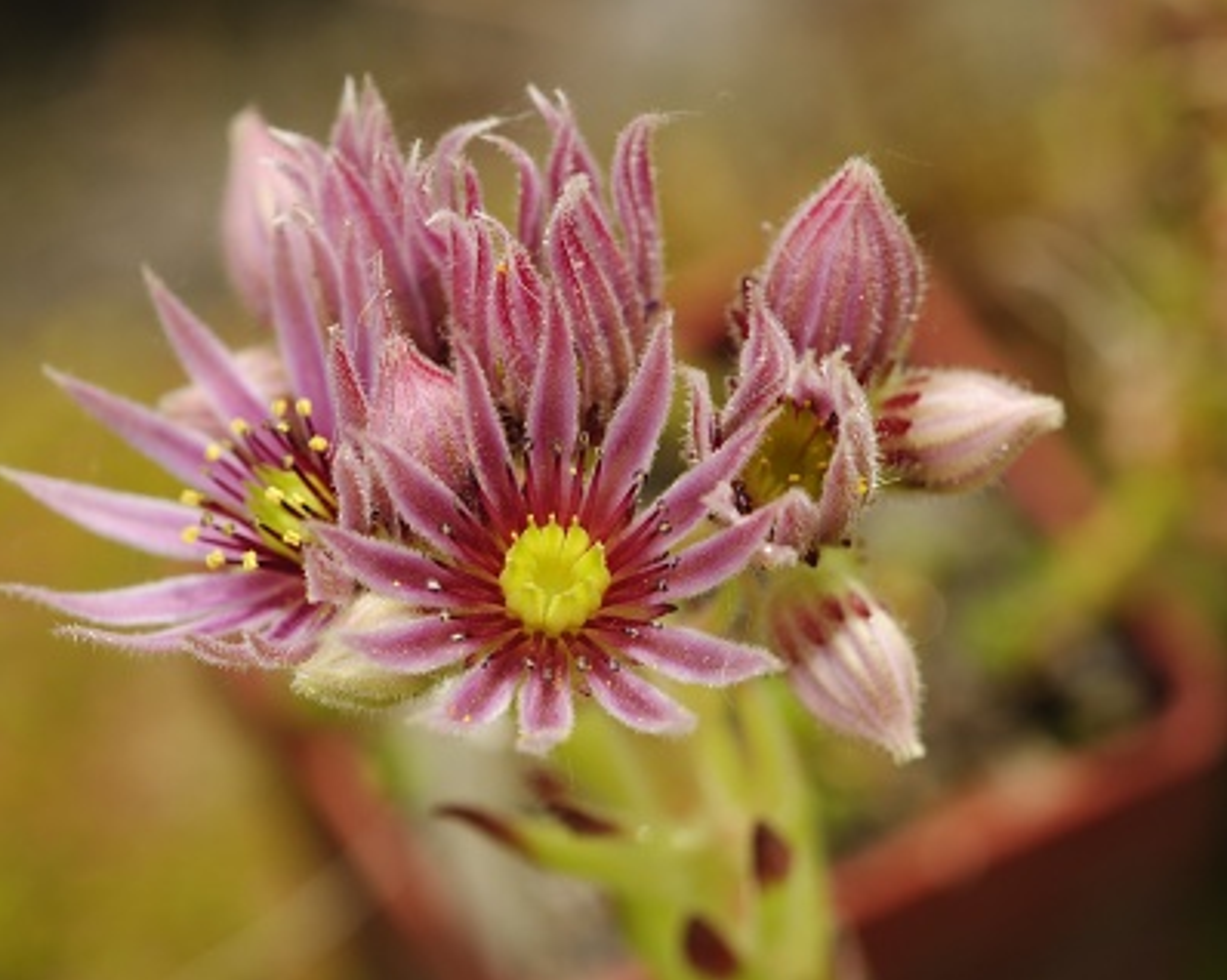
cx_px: 540
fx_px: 5247
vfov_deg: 10.7
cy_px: 488
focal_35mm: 145
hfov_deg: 13.3
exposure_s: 1/80
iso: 100
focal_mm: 85
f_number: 8
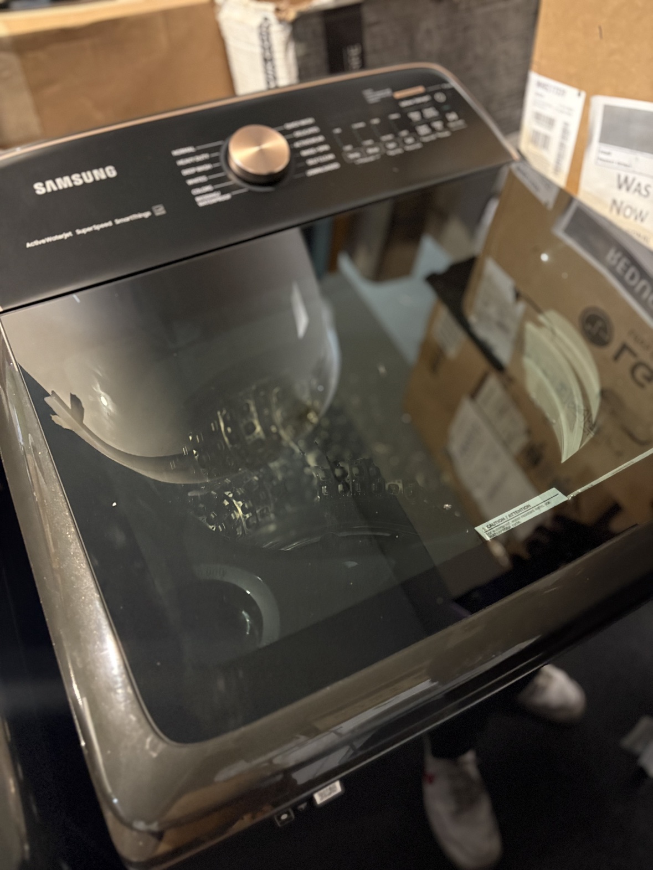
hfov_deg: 53.1
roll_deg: +2.0
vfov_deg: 67.3
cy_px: 435
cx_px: 326
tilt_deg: -44.5
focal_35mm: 26
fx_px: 654
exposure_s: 1/30
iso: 1000
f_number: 1.6
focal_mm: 5.96
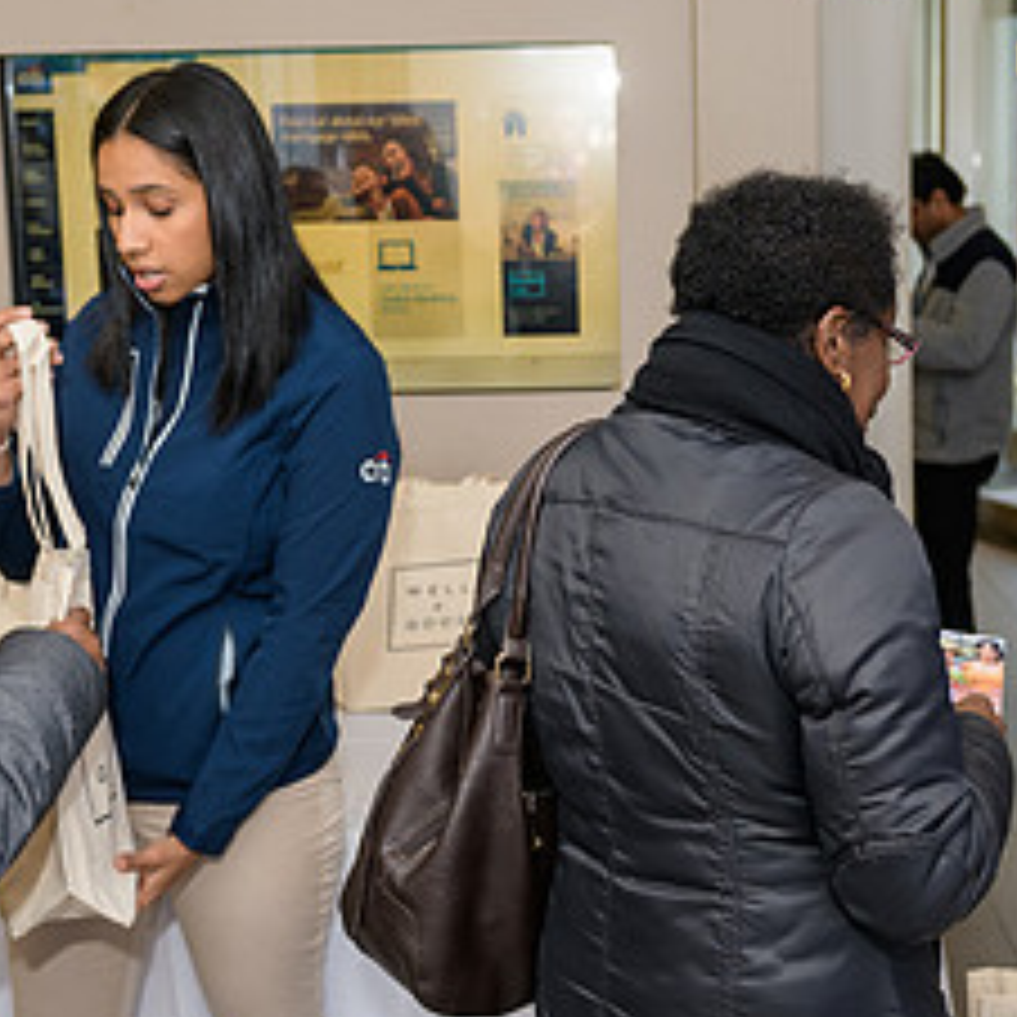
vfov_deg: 29.1
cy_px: 479
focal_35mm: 59
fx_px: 1961
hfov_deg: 28.9
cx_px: 648
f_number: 3.2
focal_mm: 27
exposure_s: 1/125
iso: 200
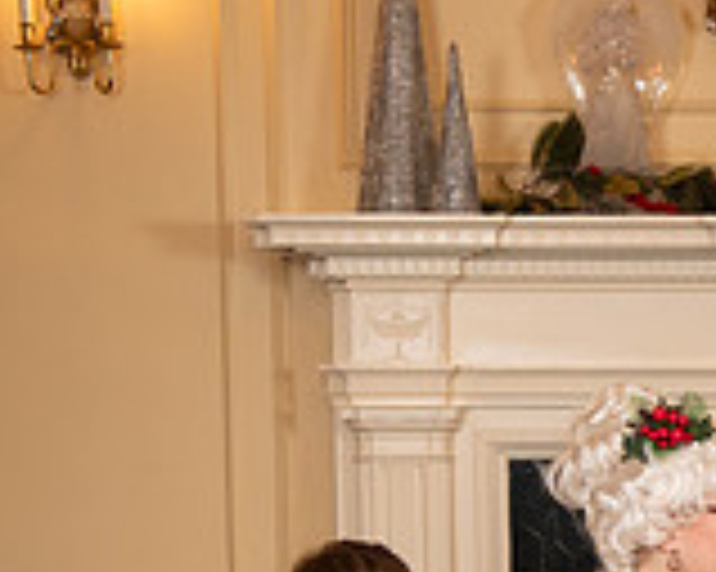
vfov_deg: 10.7
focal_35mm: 141
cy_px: 712
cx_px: 856
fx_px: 2986
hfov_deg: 13.3
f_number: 5.6
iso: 1600
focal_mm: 38
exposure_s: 1/200
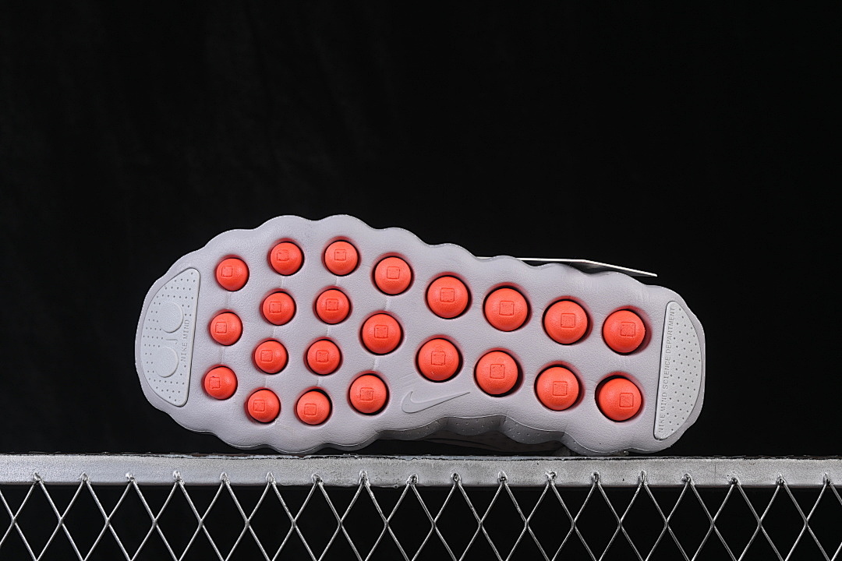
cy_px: 280
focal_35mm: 75
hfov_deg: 27.0
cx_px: 421
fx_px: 1754
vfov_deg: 18.2
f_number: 8
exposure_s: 1/80
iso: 160
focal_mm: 50
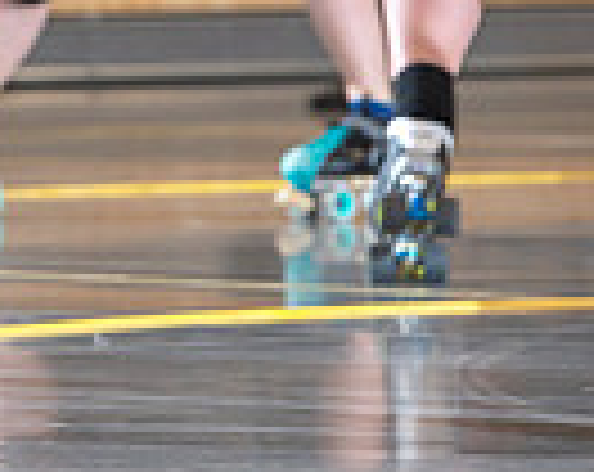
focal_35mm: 620
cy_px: -317
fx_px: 10876
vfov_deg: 2.5
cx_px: -508
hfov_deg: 3.1
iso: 640
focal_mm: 150
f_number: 5.6
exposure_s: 1/160
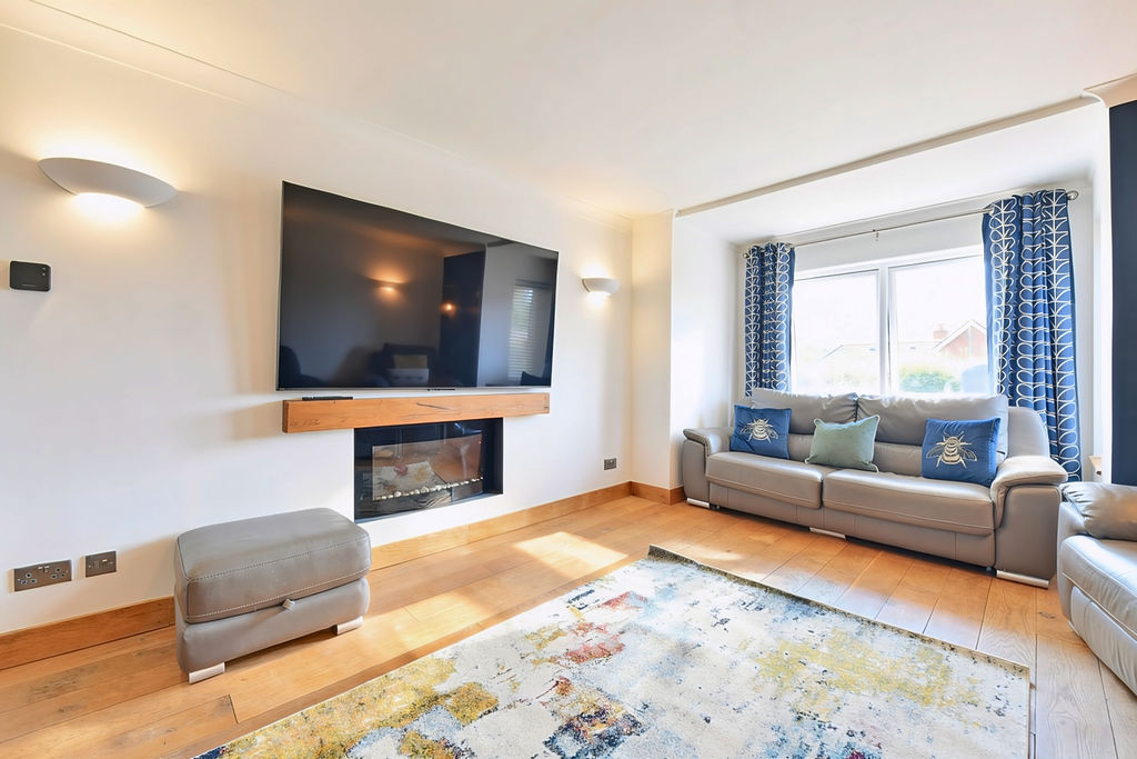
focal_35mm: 14
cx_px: 568
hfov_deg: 104.2
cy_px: 380
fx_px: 442
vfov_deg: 81.2
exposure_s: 1/15
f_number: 10
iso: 250
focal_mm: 14
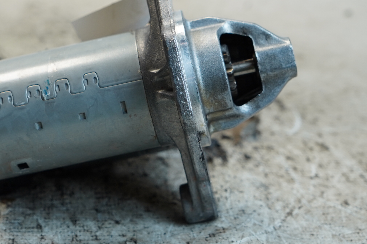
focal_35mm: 85
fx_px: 866
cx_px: 118
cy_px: 94
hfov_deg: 23.8
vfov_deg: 16.0
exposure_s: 1/160
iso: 500
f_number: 4
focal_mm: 38
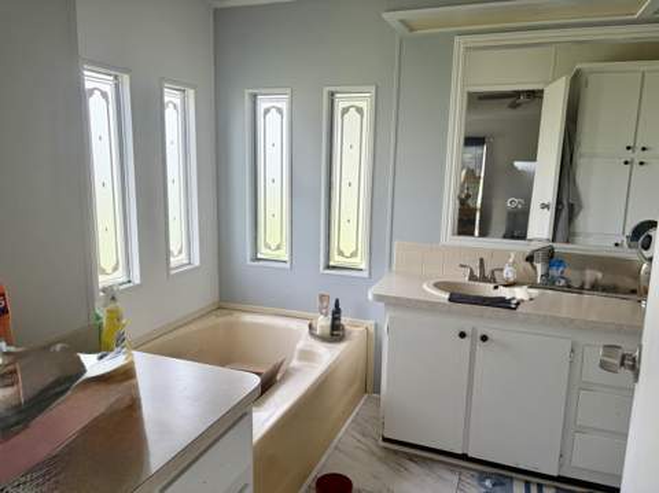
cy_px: 246
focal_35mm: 26
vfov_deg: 53.0
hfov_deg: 67.4
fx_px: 494
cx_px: 330
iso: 64
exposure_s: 1/186
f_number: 1.6
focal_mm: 5.96
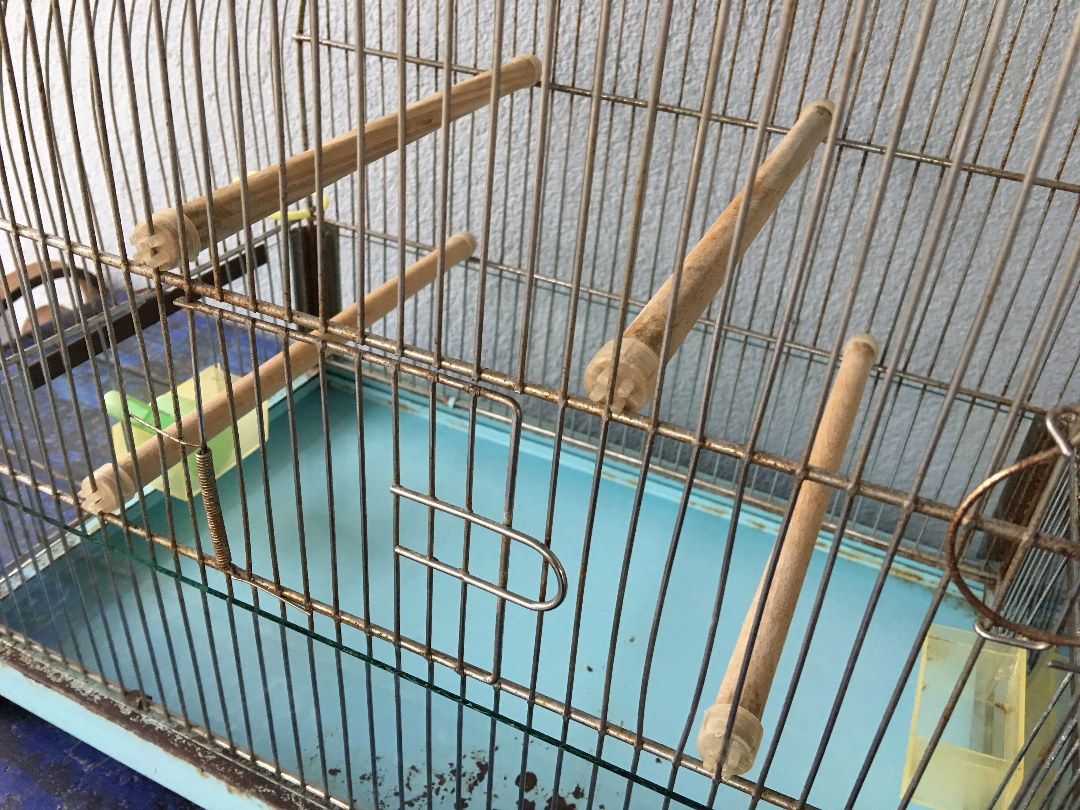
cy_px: 405
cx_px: 540
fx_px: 905
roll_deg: -5.8
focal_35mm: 29
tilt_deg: -30.1
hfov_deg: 61.7
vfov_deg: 48.2
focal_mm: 4.15
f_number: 2.2
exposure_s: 1/17
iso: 80
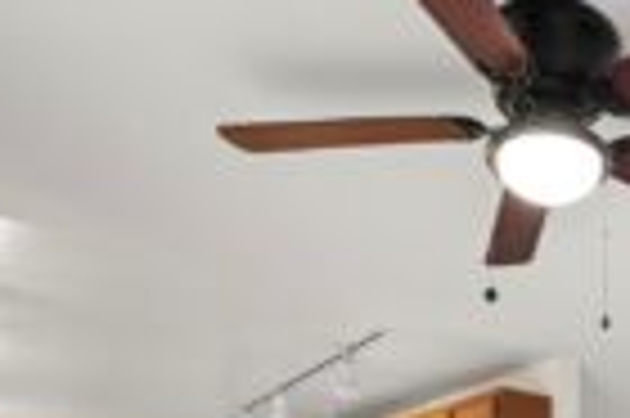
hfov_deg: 42.7
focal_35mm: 40
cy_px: 564
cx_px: 612
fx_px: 699
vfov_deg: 27.1
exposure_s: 1.3
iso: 200
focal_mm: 14
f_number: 9
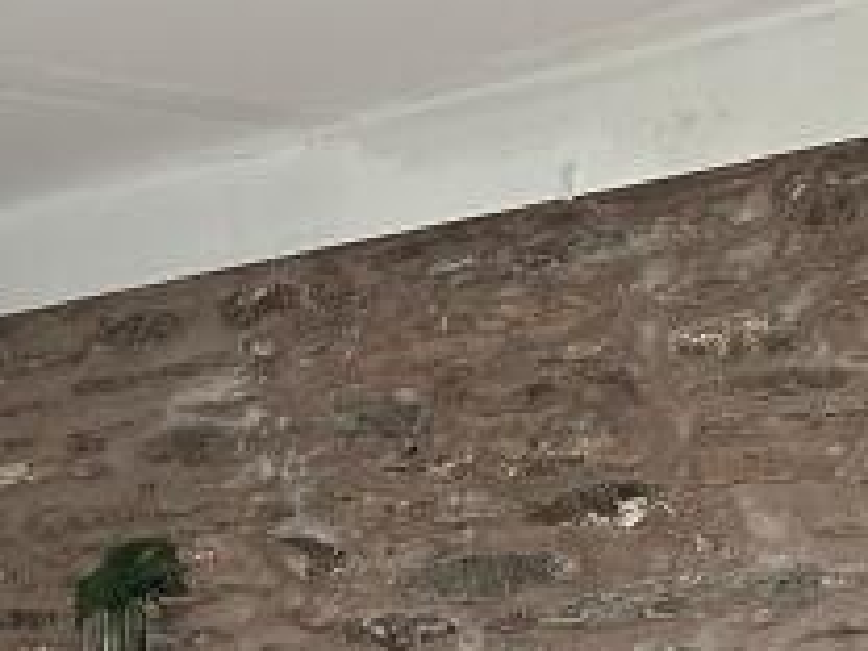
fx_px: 2959
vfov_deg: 11.4
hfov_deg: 15.6
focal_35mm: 118
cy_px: 1285
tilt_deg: -10.0
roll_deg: +0.3
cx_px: -367
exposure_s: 1/121
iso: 125
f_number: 1.78
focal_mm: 6.86
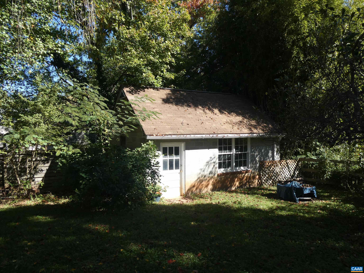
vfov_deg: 56.8
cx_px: 182
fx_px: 252
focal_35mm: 24
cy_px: 136
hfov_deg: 71.6
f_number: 3.3
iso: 80
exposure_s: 1/400
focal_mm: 4.3
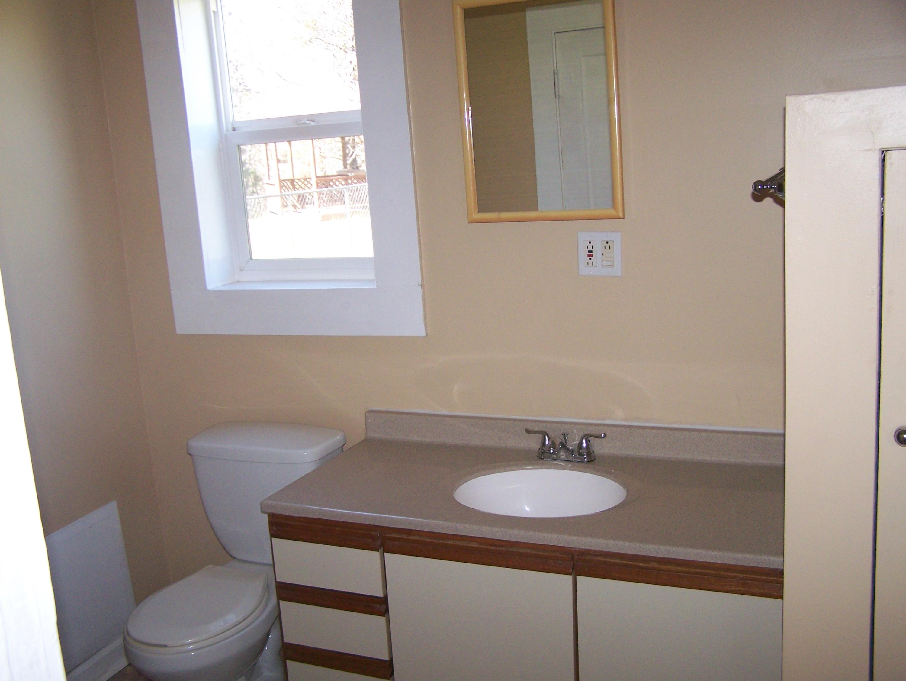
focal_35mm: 38
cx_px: 453
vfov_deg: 37.8
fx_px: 995
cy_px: 340
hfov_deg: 48.9
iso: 160
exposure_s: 1/60
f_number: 2.8
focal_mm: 6.3
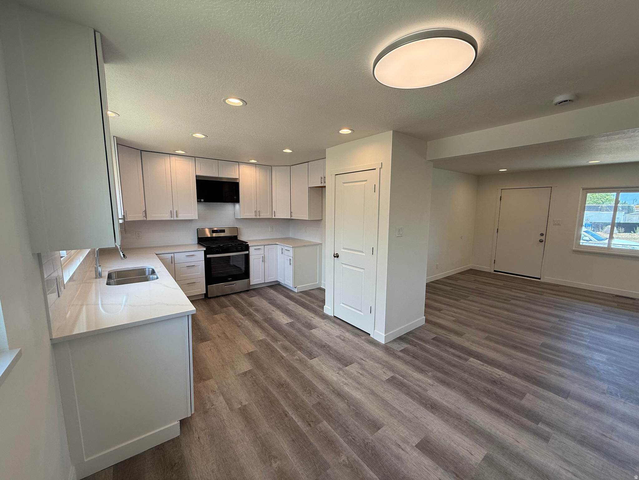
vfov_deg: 85.7
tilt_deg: -6.9
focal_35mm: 14
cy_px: 240
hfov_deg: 102.1
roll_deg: -0.8
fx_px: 258
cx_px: 320
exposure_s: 1/113
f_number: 2.2
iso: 50
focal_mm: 2.22
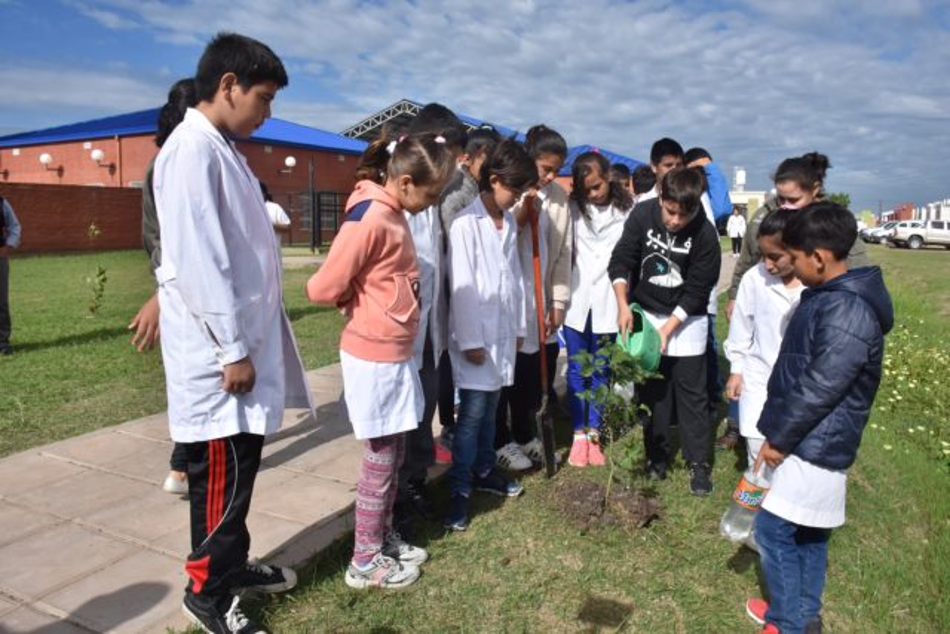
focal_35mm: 27
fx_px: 713
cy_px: 317
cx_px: 475
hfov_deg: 67.4
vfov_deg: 48.0
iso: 500
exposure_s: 1/800
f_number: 16
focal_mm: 18
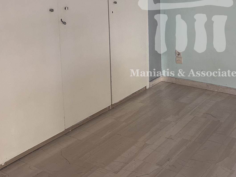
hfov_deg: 39.0
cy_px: 25
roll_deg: +0.0
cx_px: 185
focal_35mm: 47
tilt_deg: -9.9
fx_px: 321
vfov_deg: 29.8
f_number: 1.5
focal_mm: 5.7
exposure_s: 1/60
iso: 200
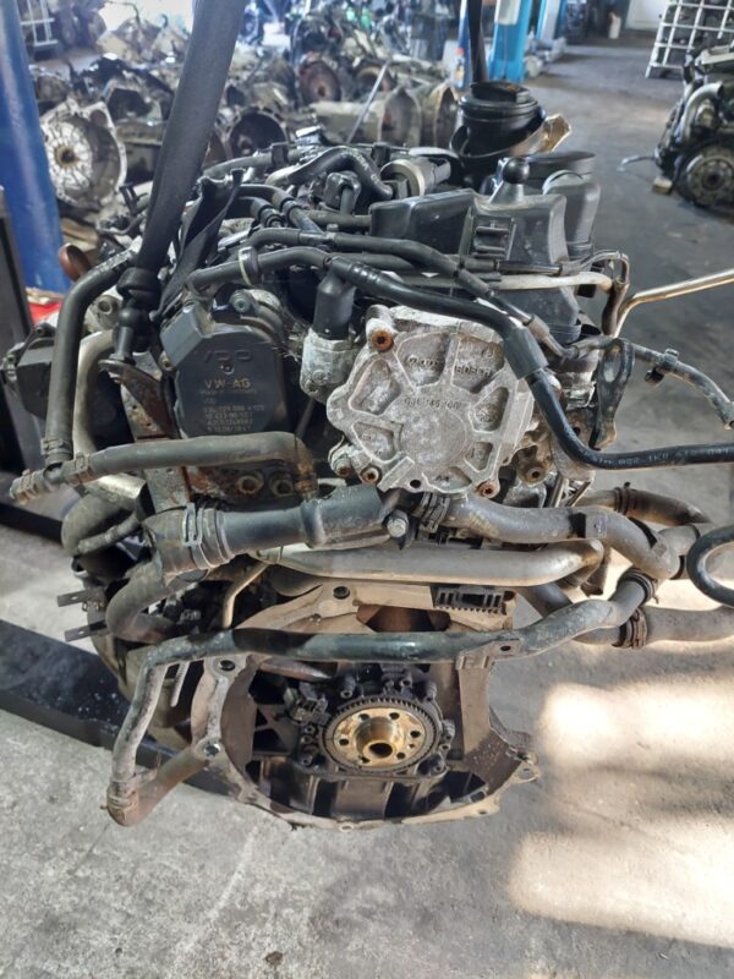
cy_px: 490
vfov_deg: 69.4
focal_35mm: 25
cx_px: 367
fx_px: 707
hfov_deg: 54.9
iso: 500
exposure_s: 1/50
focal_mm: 5.23
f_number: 1.8
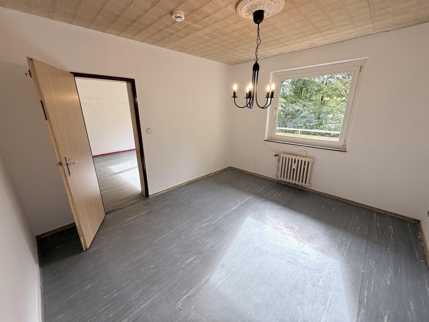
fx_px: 174
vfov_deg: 85.7
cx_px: 214
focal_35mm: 14
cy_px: 161
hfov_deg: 102.1
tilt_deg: -16.6
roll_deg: +0.6
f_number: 2.2
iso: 64
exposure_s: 1/99
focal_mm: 2.22
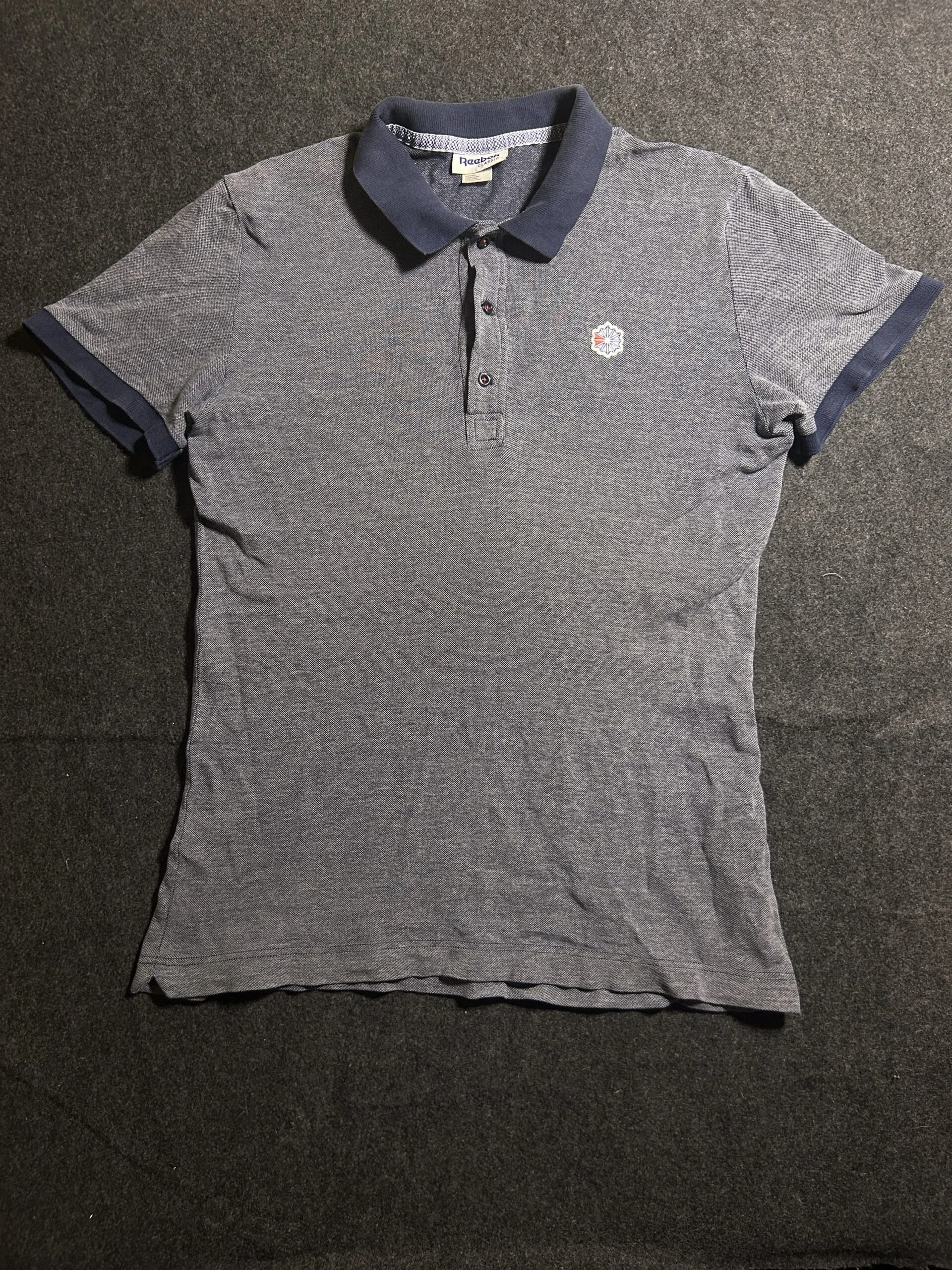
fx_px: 953
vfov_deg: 67.3
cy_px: 635
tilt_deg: -66.6
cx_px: 476
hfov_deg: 53.1
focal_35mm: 26
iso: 160
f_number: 1.5
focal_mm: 5.7
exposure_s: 1/50
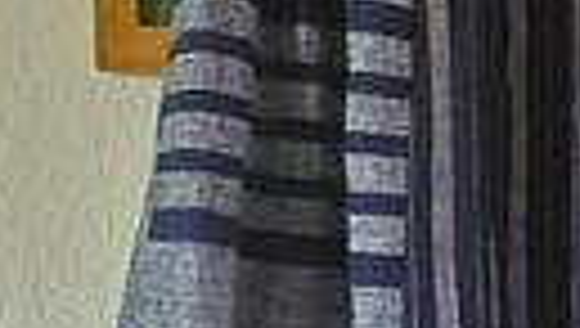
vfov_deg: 11.4
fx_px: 1617
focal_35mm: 105
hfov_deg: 19.9
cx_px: 535
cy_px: 355
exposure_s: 1/40
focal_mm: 4.3
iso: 800
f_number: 1.5
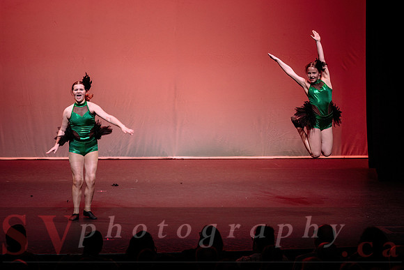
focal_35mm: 117
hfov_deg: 17.4
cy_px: 140
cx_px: 199
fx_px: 1317
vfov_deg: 11.7
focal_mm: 100
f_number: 2.8
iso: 1250
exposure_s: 1/500
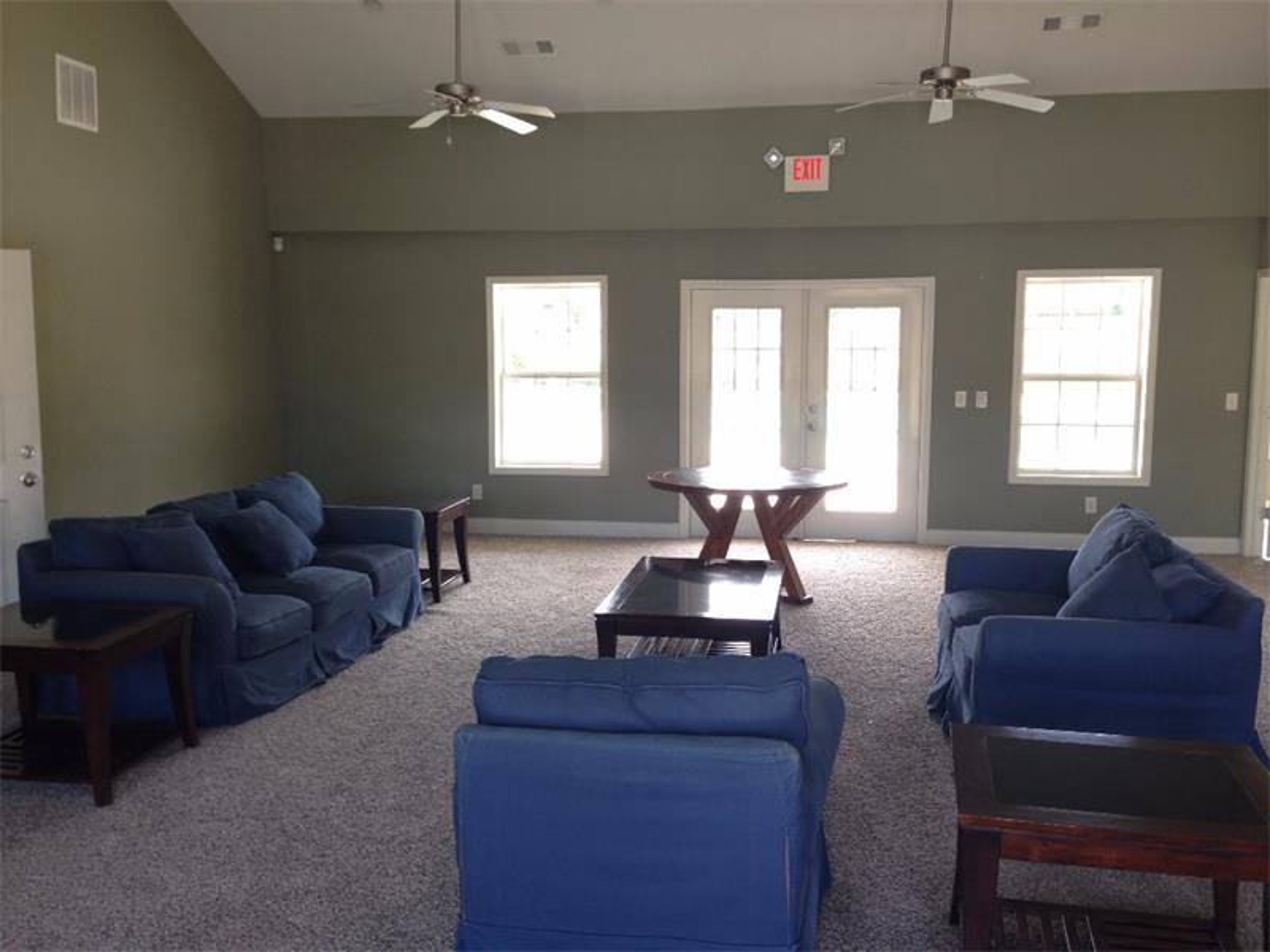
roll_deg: -0.1
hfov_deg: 55.4
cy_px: 476
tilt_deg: -5.0
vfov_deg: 42.9
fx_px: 1211
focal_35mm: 33
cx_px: 635
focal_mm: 4.12
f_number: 2.4
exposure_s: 1/20
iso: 50
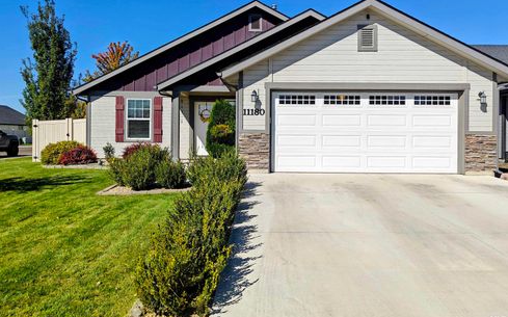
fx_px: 360
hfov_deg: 70.4
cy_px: 136
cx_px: 259
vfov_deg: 47.4
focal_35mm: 26
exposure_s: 1/5110
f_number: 1.8
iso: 64
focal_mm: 5.59
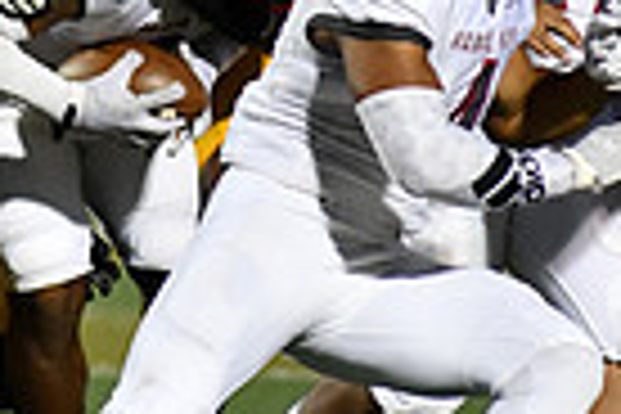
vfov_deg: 1.1
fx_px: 21751
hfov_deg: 1.6
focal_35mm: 1261
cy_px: -7
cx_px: 184
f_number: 4
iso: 5000
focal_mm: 300
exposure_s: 1/1250
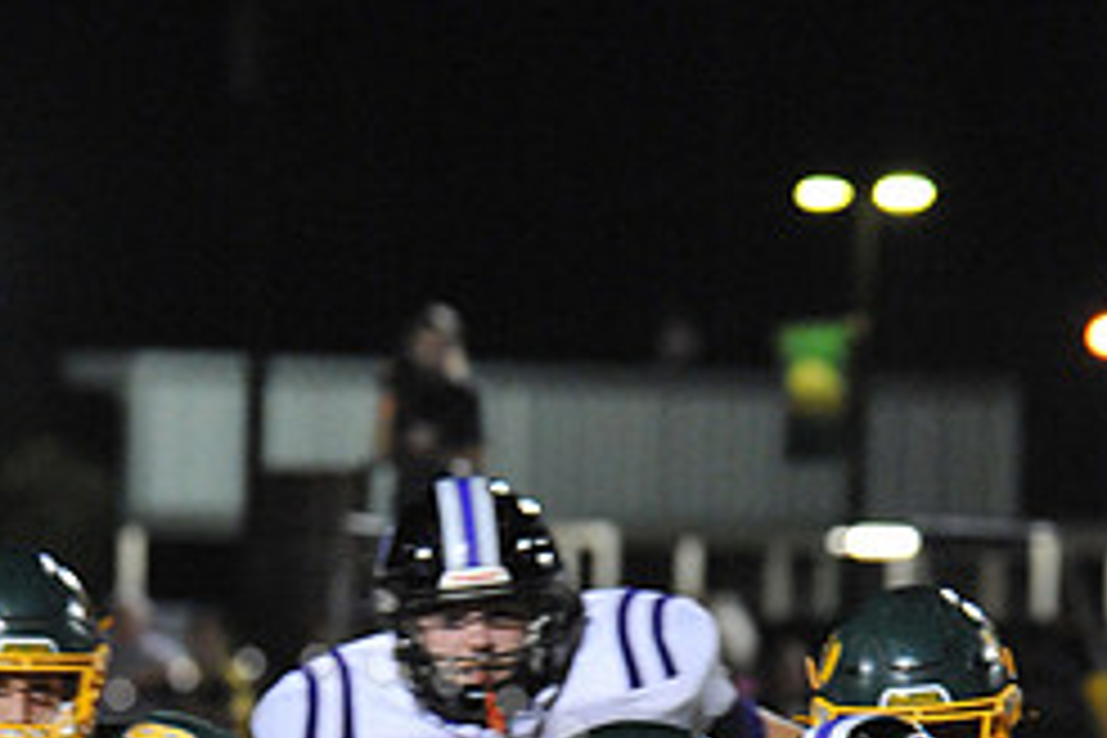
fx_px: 18141
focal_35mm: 590
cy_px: 1184
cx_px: 306
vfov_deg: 2.3
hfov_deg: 3.5
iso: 6400
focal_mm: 250
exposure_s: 1/200
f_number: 8
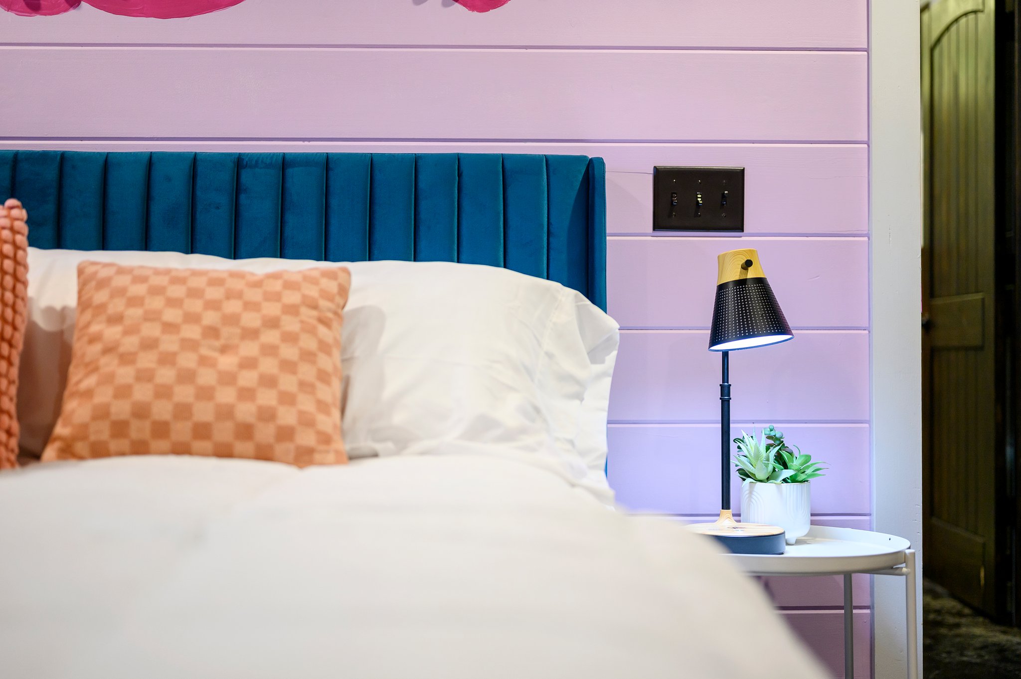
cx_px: 510
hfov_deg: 39.6
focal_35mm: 50
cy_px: 340
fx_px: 1417
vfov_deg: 26.9
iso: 500
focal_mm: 50
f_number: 1.8
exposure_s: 1/125
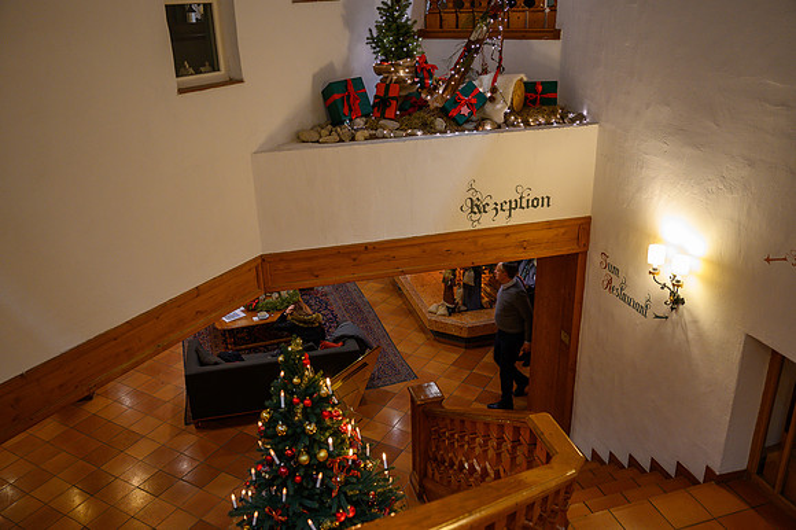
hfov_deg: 62.8
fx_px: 652
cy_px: 265
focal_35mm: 30
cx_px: 398
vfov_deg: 44.2
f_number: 2.8
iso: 800
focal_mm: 29.5
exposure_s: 1/50
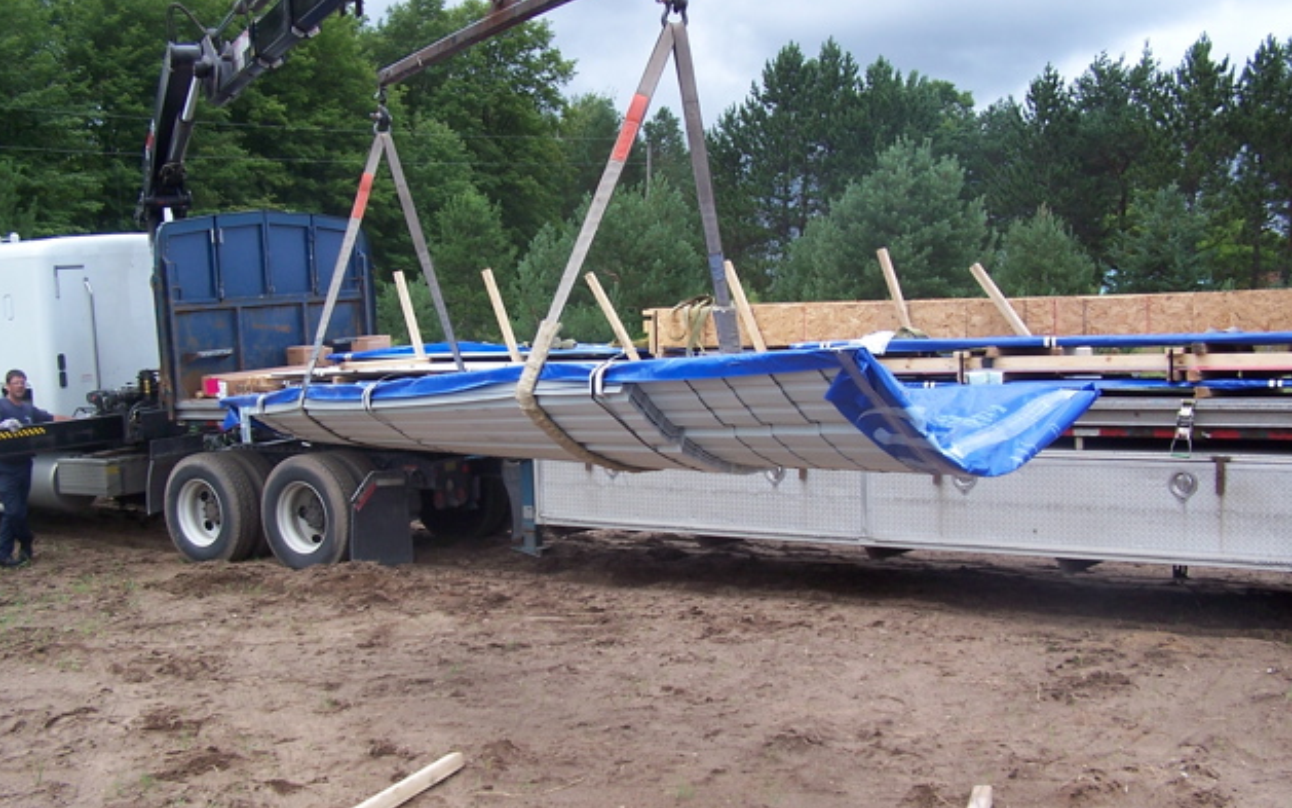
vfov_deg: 31.2
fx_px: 1444
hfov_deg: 48.2
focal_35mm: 41
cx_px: 639
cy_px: 432
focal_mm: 6.3
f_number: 2.8
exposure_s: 1/250
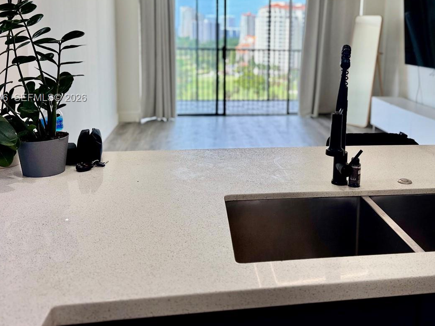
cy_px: 98
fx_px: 465
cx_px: 291
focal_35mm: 37
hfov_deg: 49.3
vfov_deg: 38.0
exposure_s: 1/402
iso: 80
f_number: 1.78
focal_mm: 6.76
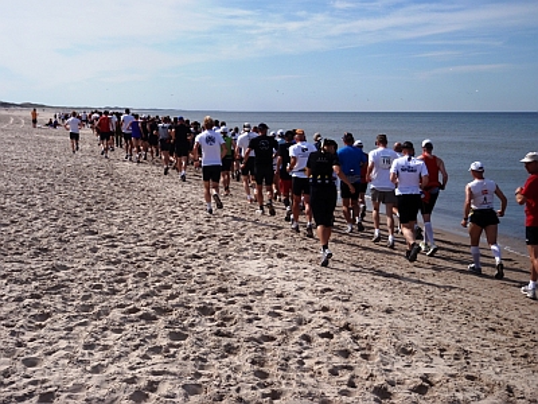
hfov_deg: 38.9
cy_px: 202
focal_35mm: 49
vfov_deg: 29.7
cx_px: 269
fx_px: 762
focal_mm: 8.89
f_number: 6.3
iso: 64
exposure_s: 1/320
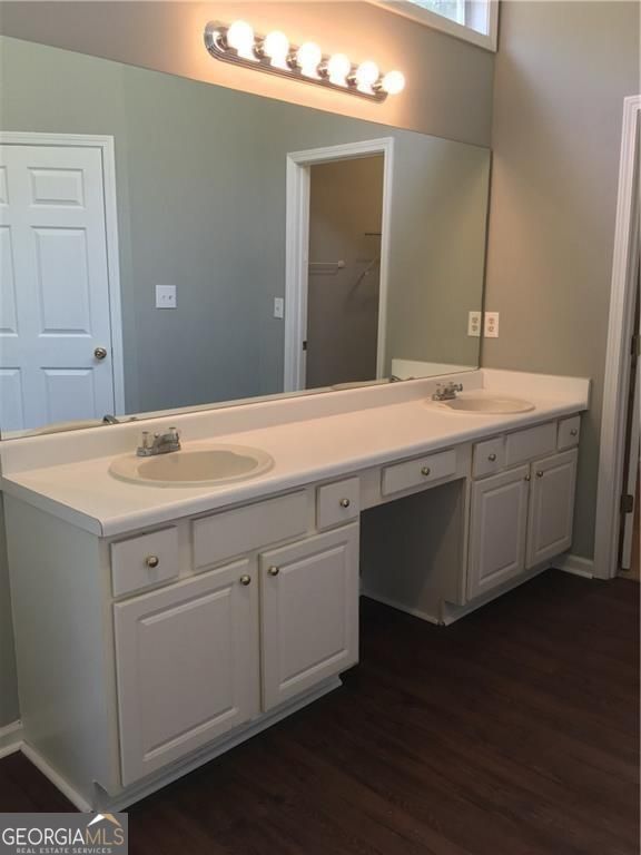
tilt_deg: -8.5
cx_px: 320
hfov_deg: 48.2
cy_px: 428
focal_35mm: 29
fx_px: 716
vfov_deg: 61.7
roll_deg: +0.1
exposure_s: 1/30
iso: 64
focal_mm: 4.15
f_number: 2.2
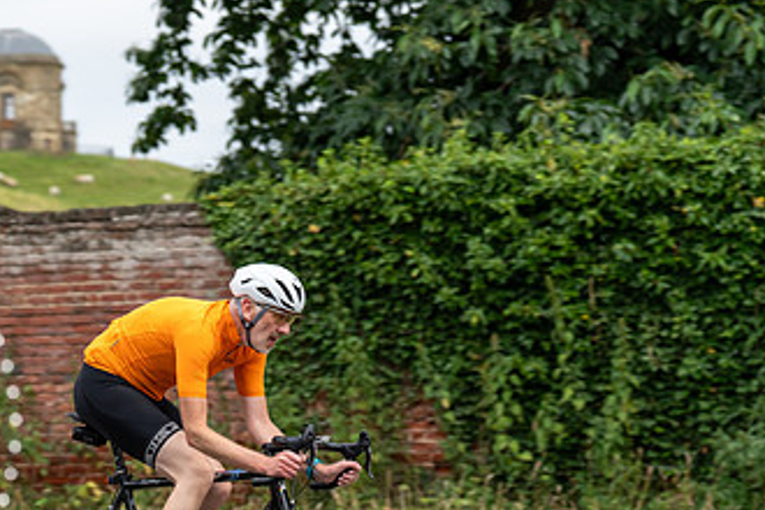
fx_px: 2911
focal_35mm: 137
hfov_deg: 14.9
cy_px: 305
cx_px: 165
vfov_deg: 10.0
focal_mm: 78
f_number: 3.2
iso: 1000
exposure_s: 1/640
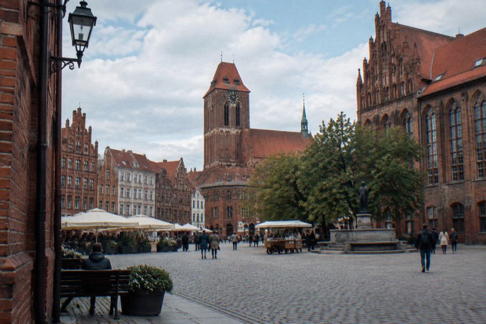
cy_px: 162
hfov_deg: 51.9
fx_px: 499
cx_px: 243
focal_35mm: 37
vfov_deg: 35.9
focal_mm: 37
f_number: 4
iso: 400
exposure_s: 1/1250
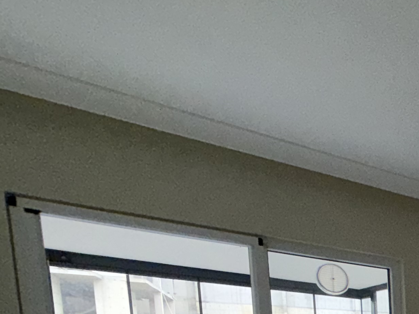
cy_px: 440
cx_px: 671
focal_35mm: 46
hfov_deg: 26.0
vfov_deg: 25.6
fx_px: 557
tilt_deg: -5.5
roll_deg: +0.0
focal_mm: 2.22
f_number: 2.2
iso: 64
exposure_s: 1/122
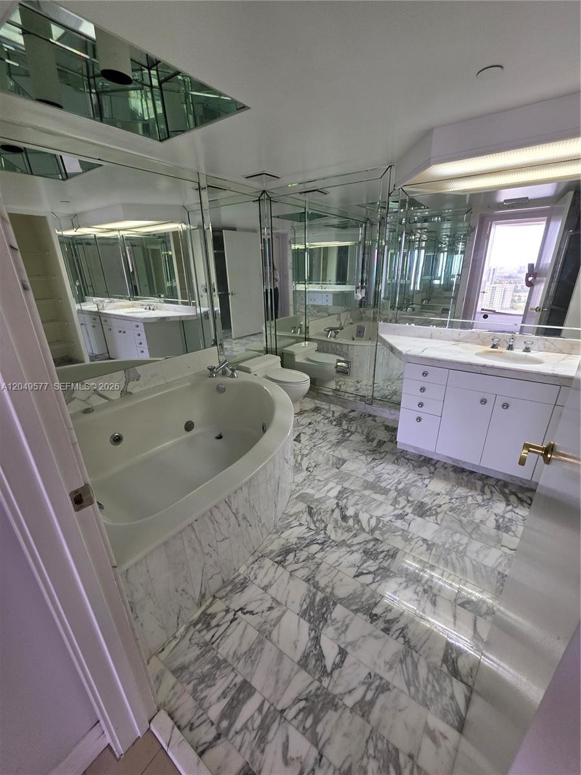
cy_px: 388
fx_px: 291
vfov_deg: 106.2
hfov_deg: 89.9
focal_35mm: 13
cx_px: 290
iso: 64
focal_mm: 2.2
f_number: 1.9
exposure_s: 1/120
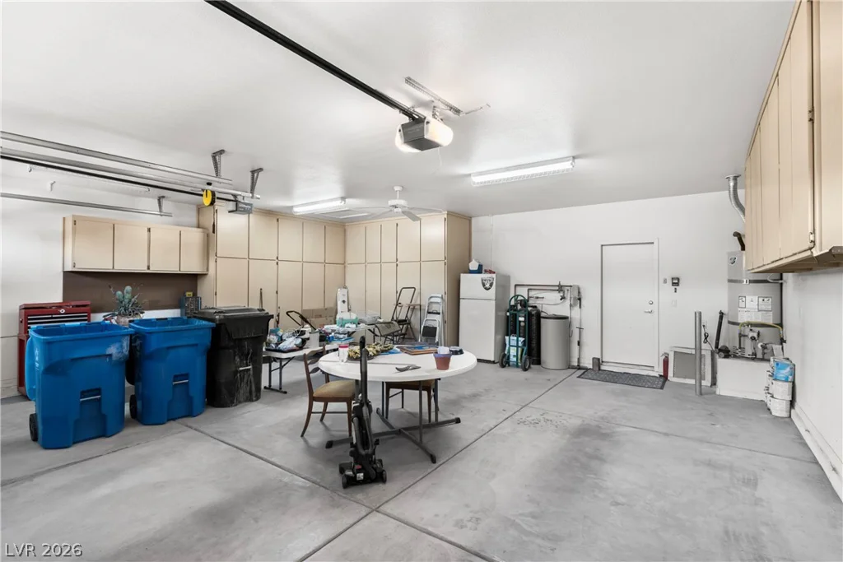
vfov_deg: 70.5
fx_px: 398
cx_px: 422
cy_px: 281
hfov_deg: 93.3
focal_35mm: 17
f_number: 8
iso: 400
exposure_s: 1/5
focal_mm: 17
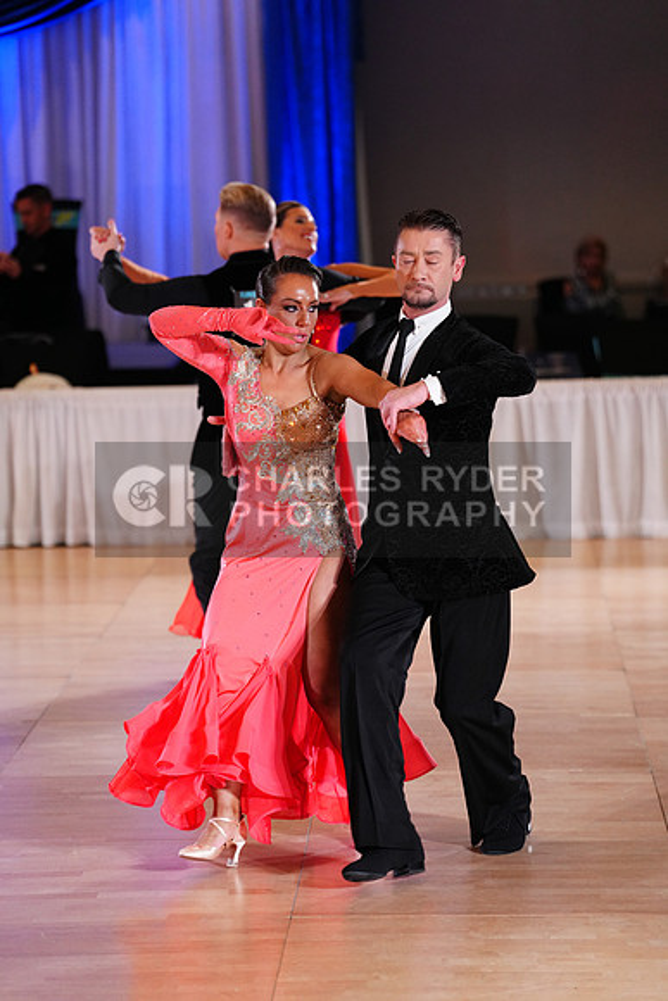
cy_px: 500
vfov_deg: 15.9
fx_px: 3588
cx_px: 334
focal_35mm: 129
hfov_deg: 10.6
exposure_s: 1/500
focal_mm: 129
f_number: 2.8
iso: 2500
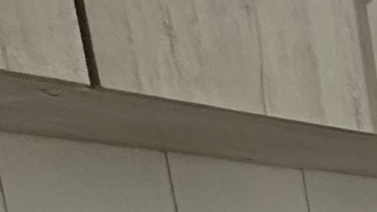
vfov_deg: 9.1
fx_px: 1130
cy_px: 578
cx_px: 975
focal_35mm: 113
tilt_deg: -13.7
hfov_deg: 12.9
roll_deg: -1.1
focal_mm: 2.22
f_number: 2.2
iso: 320
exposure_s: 1/73
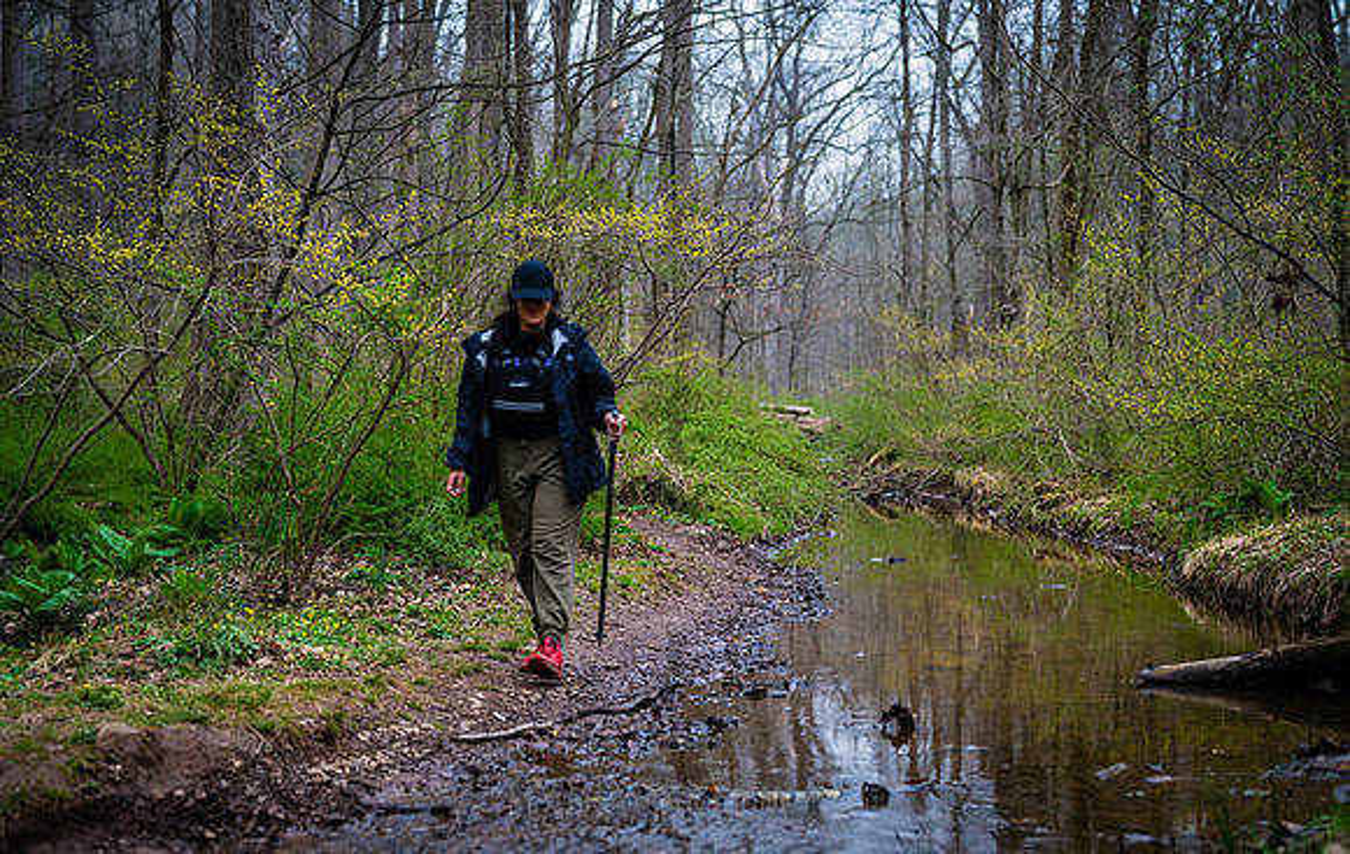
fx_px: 2269
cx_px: 675
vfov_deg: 21.3
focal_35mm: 61
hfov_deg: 33.1
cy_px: 405
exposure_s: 1/160
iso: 400
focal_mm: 60
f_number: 3.2
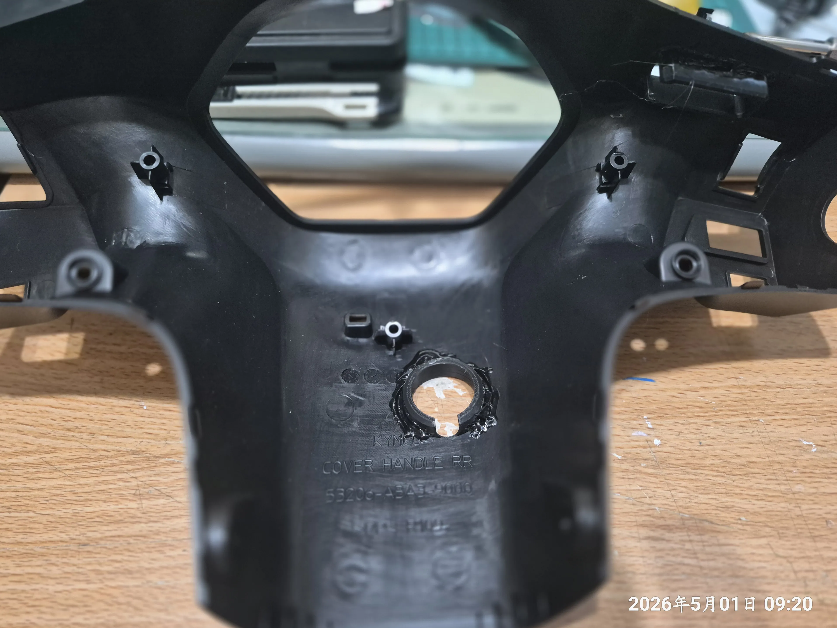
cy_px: 326
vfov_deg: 56.8
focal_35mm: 24
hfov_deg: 71.6
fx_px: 580
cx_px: 412
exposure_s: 1/120
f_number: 1.8
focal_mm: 5.4
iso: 1250
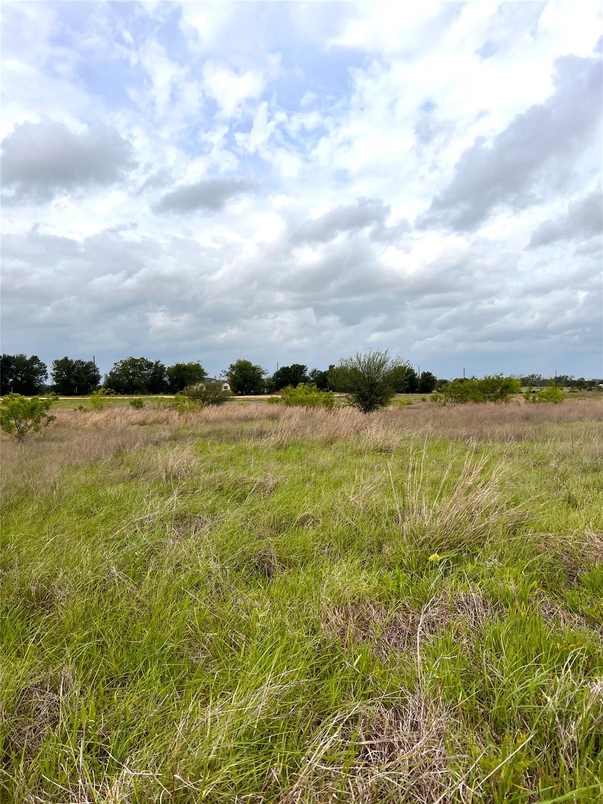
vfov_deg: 67.3
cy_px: 402
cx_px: 302
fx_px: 604
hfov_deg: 53.1
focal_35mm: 26
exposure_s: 1/8000
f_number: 1.5
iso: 50
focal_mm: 5.7
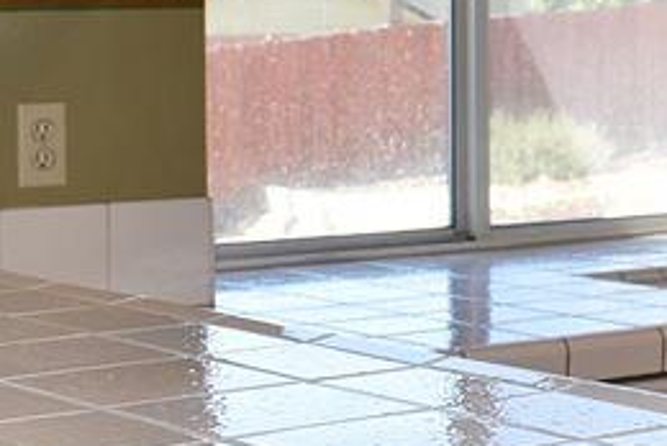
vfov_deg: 10.3
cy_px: 12
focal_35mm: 133
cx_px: 900
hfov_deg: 14.6
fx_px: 2467
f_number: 5
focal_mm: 18
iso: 220
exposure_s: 1/200
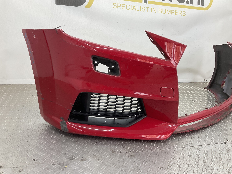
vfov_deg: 48.2
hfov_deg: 61.7
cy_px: 87
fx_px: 194
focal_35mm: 29
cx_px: 116
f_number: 1.8
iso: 32
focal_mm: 3
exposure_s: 1/120
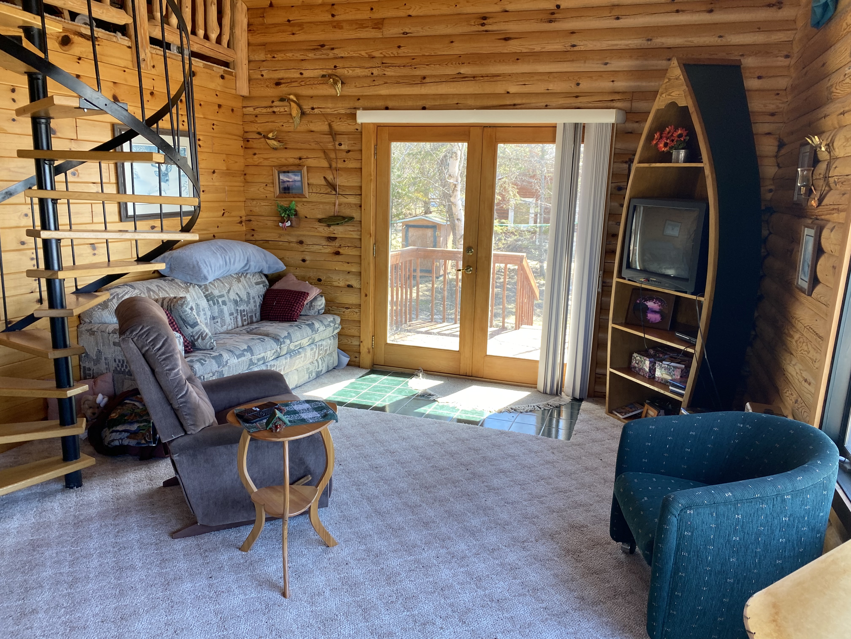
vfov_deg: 53.1
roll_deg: -2.5
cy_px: 320
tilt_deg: -10.4
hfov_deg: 67.3
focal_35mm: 26
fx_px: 639
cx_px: 426
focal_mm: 4.25
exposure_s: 1/121
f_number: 1.8
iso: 64
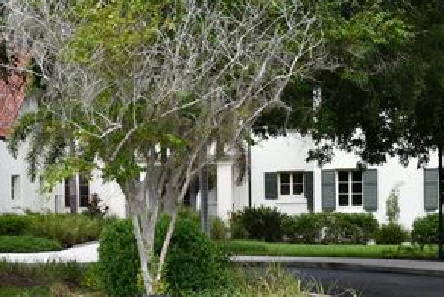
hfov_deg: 17.9
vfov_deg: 11.9
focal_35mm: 114
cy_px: 295
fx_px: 1407
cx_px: 122
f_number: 8
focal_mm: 26
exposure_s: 1/250
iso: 180
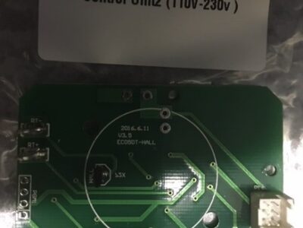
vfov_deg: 48.2
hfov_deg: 61.7
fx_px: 254
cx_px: 152
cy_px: 114
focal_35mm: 29
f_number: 2.2
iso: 400
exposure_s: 1/17
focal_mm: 4.15
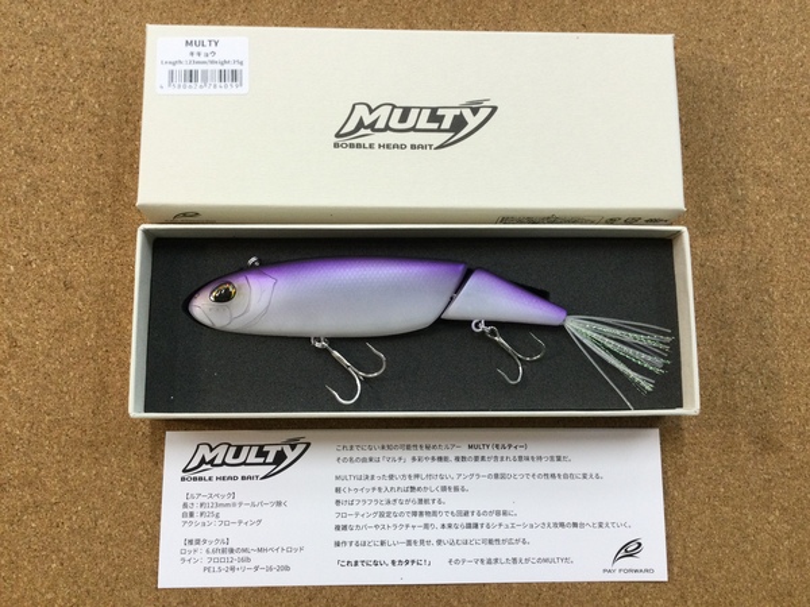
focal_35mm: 31
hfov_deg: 58.4
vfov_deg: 45.4
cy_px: 304
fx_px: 725
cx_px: 405
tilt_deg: -80.5
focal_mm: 3.3
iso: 50
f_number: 2.4
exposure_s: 1/30
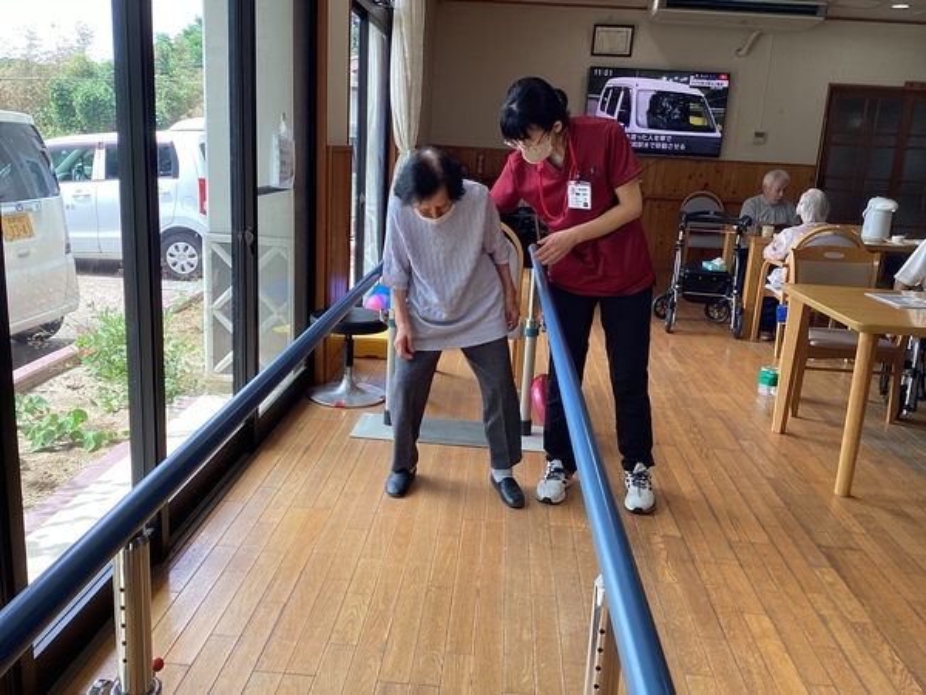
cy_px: 348
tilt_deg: -15.8
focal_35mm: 31
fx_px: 829
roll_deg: -3.6
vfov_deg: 45.4
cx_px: 463
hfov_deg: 58.4
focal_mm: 3.3
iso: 40
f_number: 2.4
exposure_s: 1/100
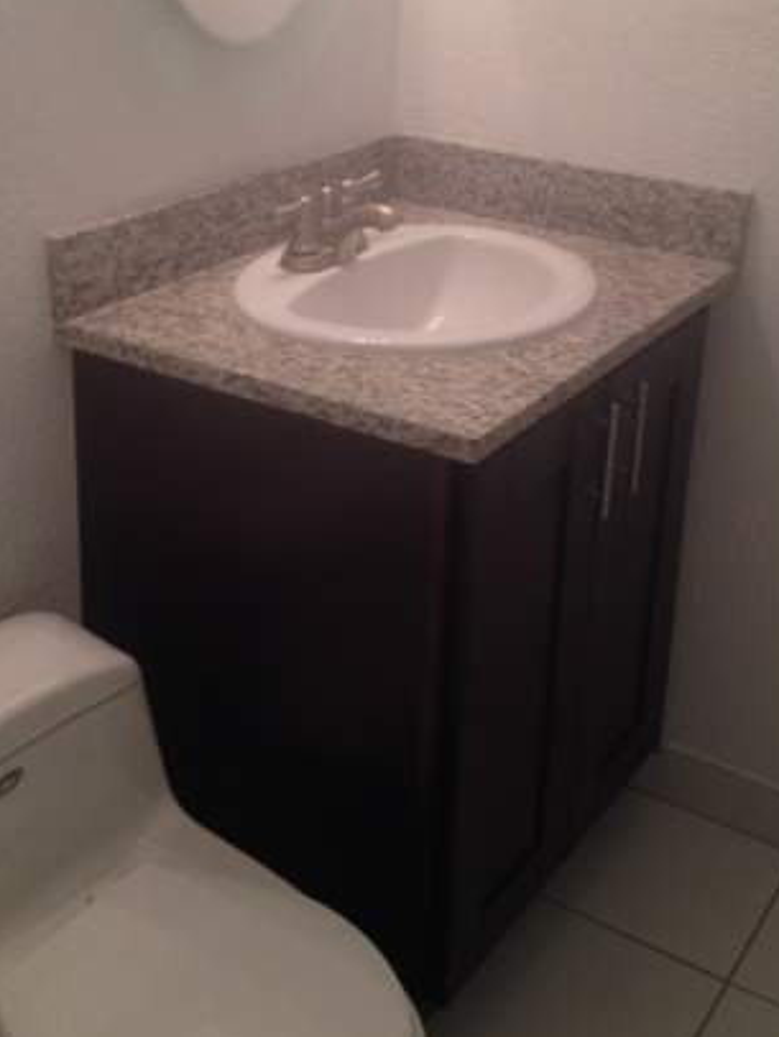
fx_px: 1559
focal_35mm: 52
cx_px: 404
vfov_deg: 36.5
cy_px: 378
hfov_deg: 28.1
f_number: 2.4
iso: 64
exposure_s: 1/20
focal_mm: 4.12
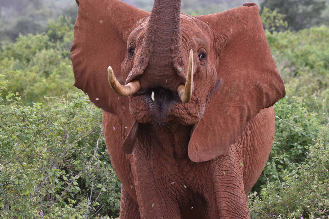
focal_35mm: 278
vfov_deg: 5.0
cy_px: 110
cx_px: 164
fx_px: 2536
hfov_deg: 7.4
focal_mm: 185
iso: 320
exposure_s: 1/90
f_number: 6.7
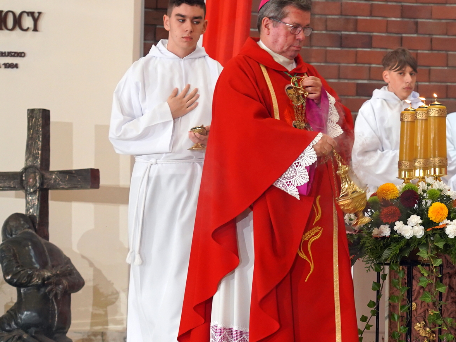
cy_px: 131
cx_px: 337
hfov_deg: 13.4
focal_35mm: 147
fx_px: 1937
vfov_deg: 10.1
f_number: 4.5
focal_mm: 75
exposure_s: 1/100
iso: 1250
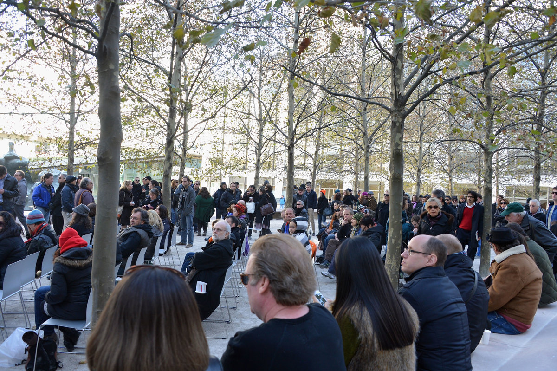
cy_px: 186
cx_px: 278
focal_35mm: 28
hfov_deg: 65.5
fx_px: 433
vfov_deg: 46.4
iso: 1000
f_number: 5.6
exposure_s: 1/160
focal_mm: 28
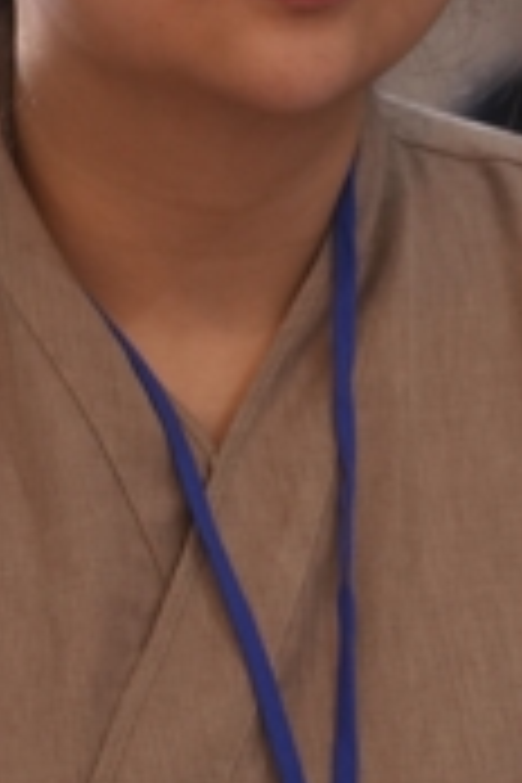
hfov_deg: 2.5
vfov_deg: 3.7
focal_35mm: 559
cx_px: 349
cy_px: 324
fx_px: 12157
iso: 1250
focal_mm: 150
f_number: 2.8
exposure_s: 1/125
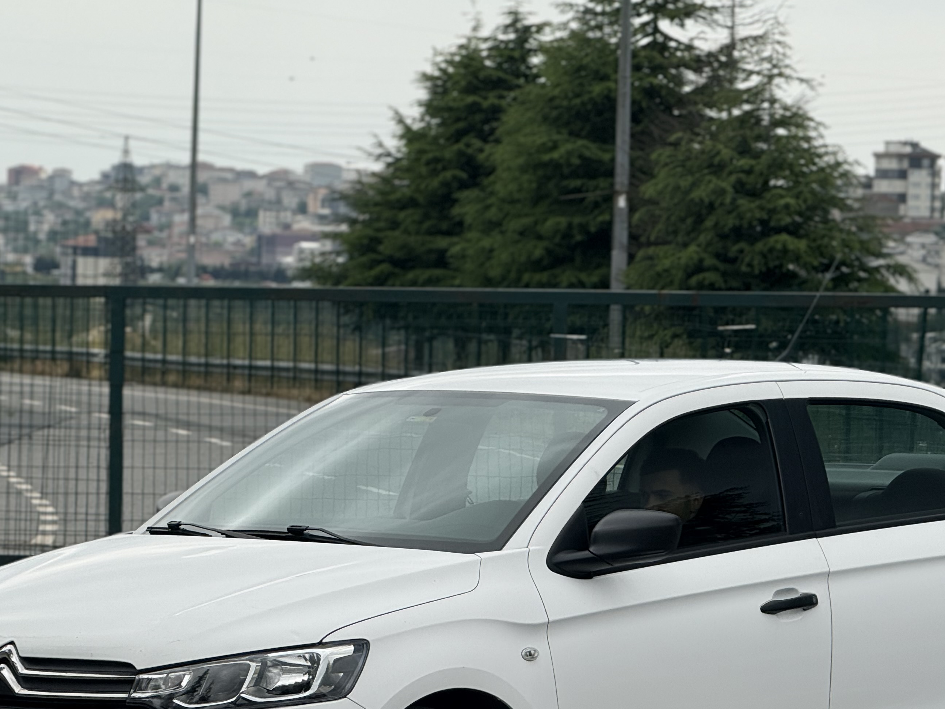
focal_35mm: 187
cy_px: 434
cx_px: 531
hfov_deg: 10.6
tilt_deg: -1.8
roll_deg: -1.8
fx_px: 5106
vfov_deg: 7.9
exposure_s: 1/880
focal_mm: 15.66
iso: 50
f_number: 2.8
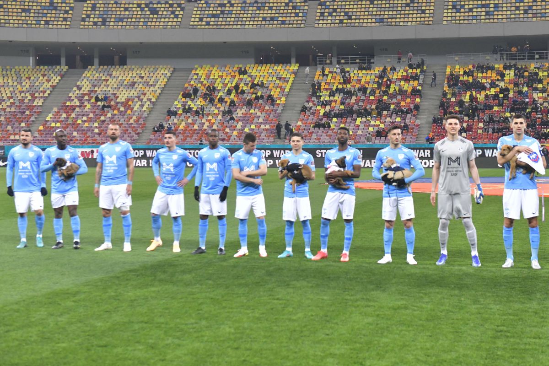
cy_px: 183
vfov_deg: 27.0
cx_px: 274
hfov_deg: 39.6
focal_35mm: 50
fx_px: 762
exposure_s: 1/1000
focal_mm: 50
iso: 2500
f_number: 4
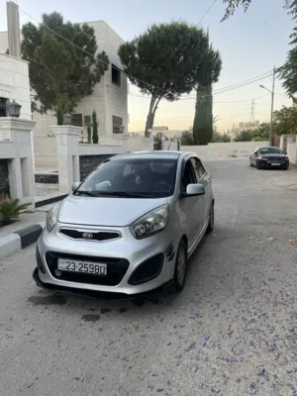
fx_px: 297
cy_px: 198
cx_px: 148
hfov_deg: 53.1
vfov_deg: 67.3
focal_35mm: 26
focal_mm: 4.2
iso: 100
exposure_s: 1/121
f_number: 1.6
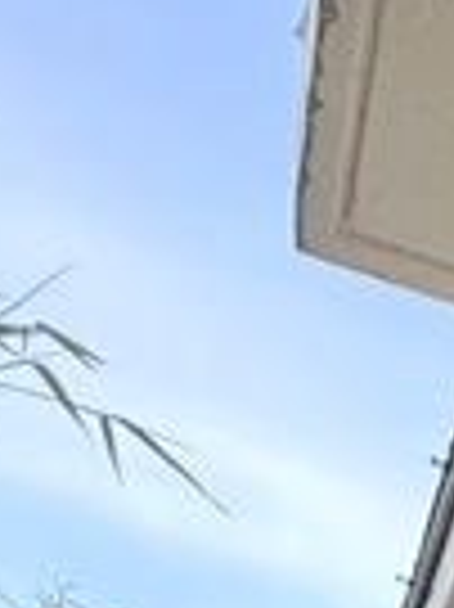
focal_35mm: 83
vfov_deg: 14.8
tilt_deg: -3.2
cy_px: 1459
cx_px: 881
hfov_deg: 14.8
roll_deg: -2.5
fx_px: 1454
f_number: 2.2
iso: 40
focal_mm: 2.22
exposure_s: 1/240
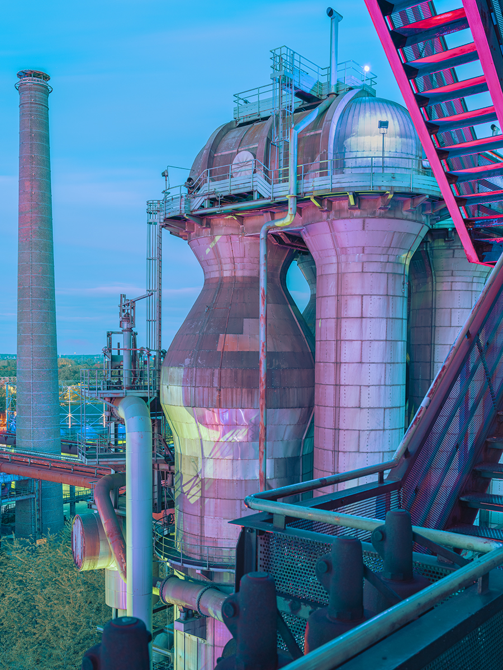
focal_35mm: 36
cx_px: 252
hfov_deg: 39.7
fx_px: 697
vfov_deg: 51.4
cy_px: 335
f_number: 10
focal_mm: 45
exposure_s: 120
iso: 100
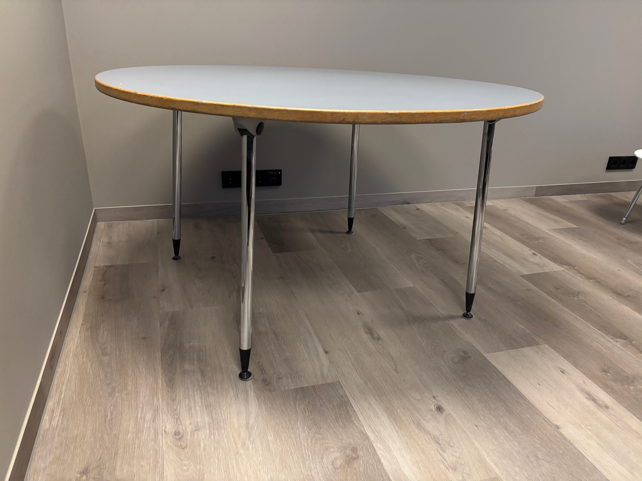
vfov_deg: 53.1
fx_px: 482
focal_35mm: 26
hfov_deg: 67.3
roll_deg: -3.6
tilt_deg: -22.7
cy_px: 240
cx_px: 321
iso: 640
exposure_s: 1/40
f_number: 1.6
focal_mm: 5.96
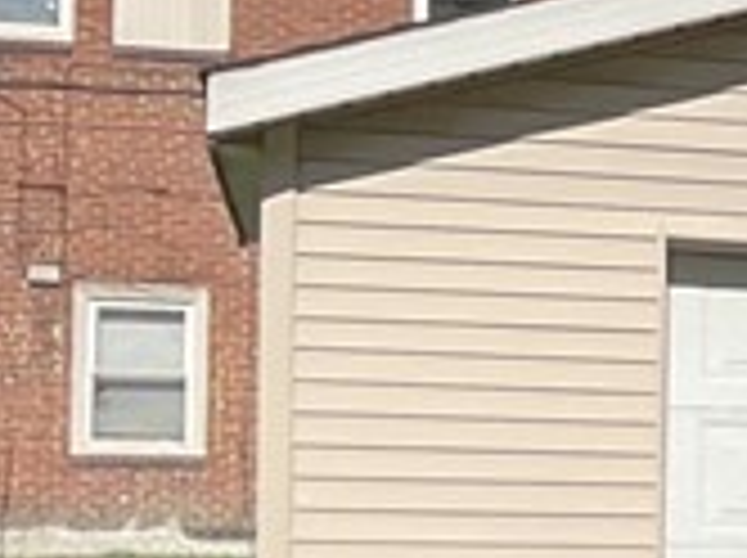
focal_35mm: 179
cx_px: 2151
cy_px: 490
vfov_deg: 8.2
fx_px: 3857
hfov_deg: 9.1
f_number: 1.8
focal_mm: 3
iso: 16
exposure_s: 1/2141
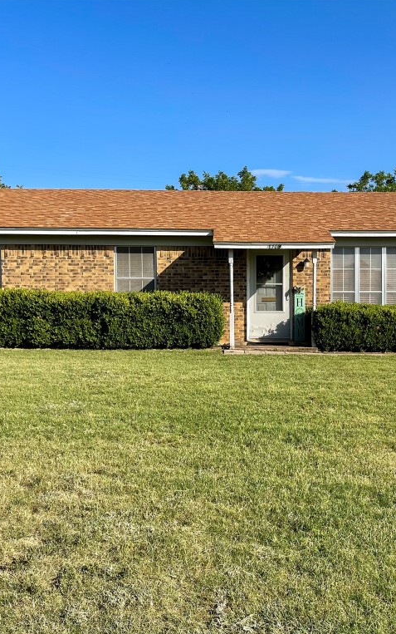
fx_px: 639
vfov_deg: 52.7
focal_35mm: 37
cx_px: 271
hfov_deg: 34.1
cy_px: 317
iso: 32
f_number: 1.6
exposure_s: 1/3448
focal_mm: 5.1
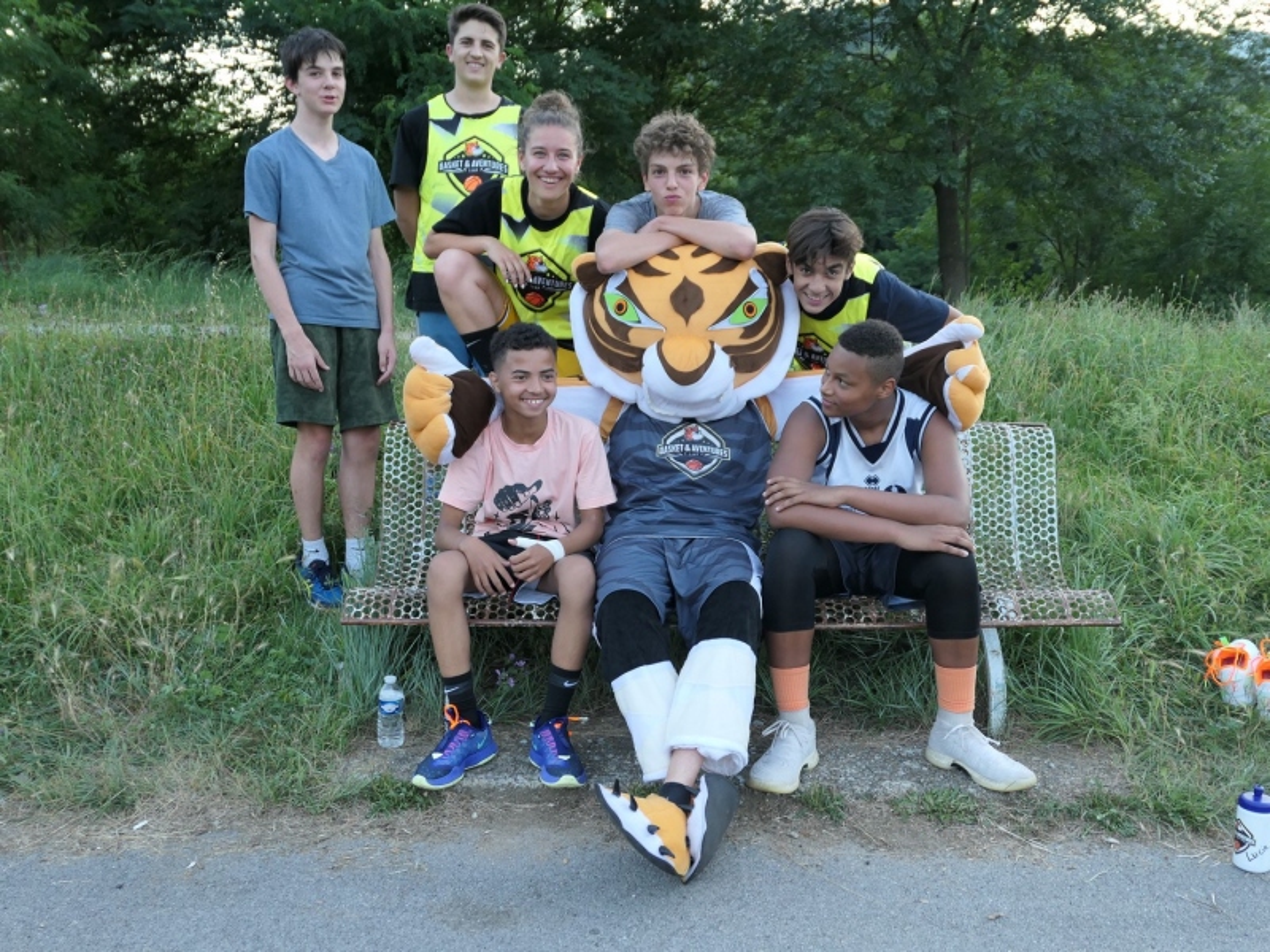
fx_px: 1174
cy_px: 476
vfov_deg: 44.2
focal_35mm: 32
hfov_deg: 56.8
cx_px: 635
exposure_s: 1/250
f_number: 2.5
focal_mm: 10.7
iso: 500
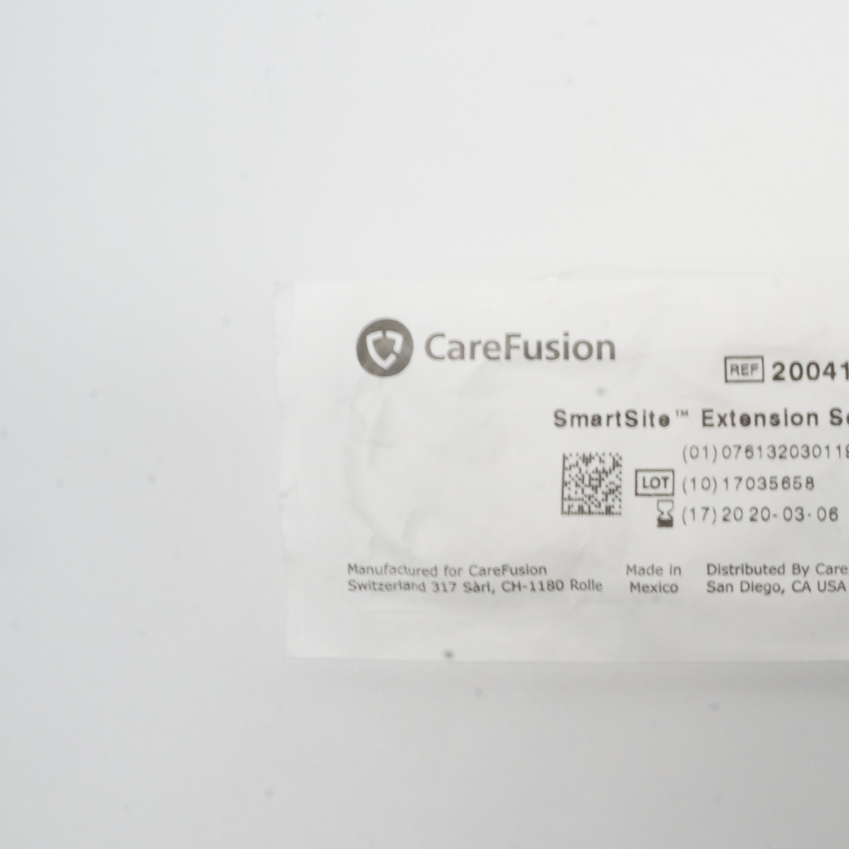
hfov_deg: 32.4
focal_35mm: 49
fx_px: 1360
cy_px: 450
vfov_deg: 34.7
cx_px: 811
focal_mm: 20
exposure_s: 1/5
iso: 800
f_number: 22
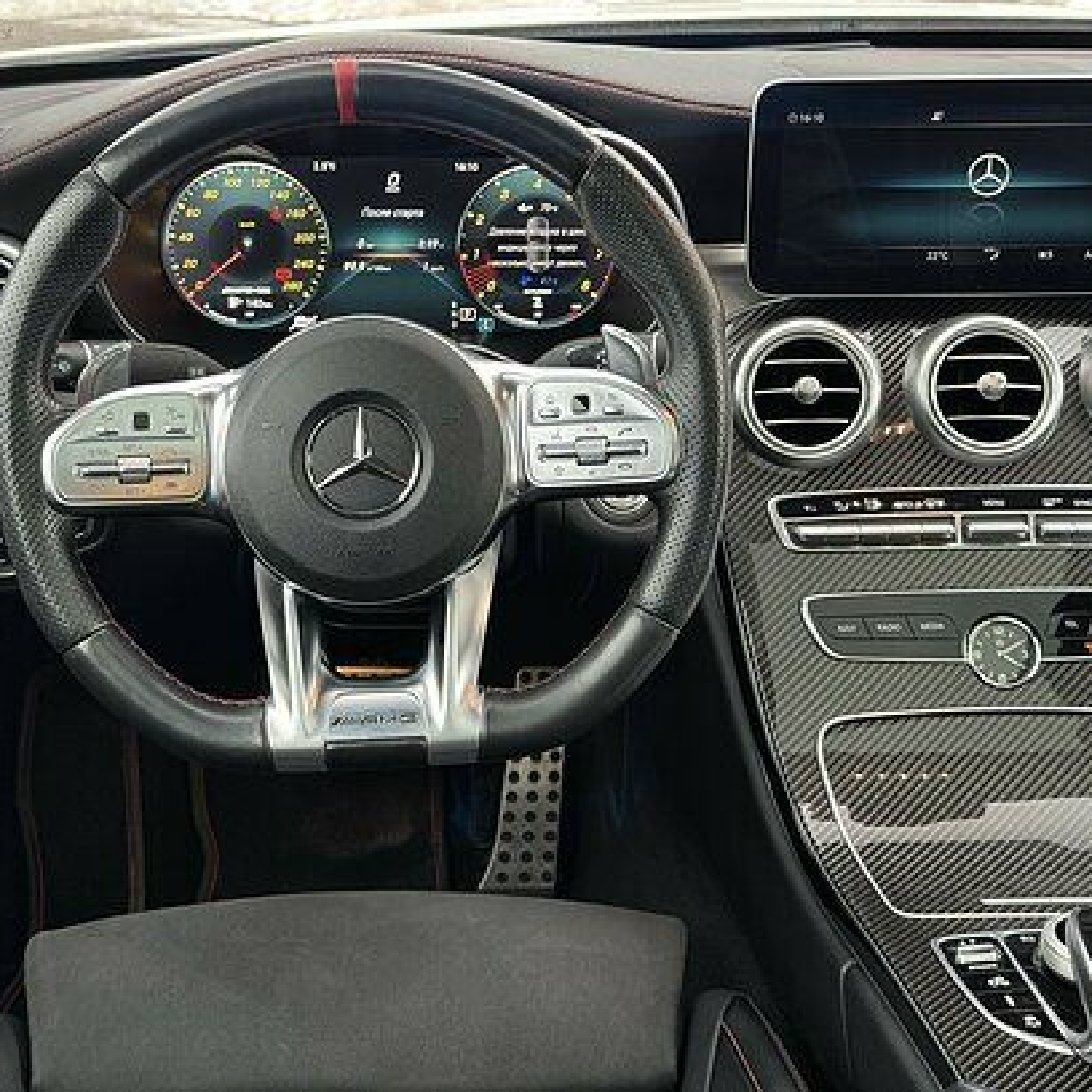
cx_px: 533
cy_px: 546
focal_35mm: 57
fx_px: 2034
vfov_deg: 30.0
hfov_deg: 30.0
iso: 250
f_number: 1.78
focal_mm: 6.76
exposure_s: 1/60
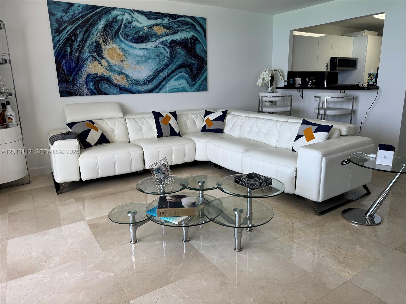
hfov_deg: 71.6
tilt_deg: -13.8
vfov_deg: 56.8
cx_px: 203
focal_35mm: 24
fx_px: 281
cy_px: 152
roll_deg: +1.2
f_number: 1.78
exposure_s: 1/121
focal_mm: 6.76
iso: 80
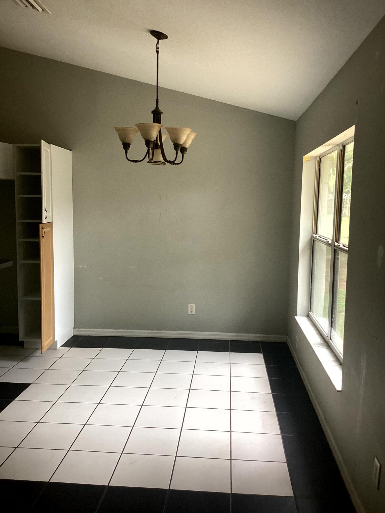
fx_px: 460
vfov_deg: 58.4
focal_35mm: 31
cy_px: 256
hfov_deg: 45.4
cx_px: 192
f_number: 2.4
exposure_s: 1/60
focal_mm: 3.3
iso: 125
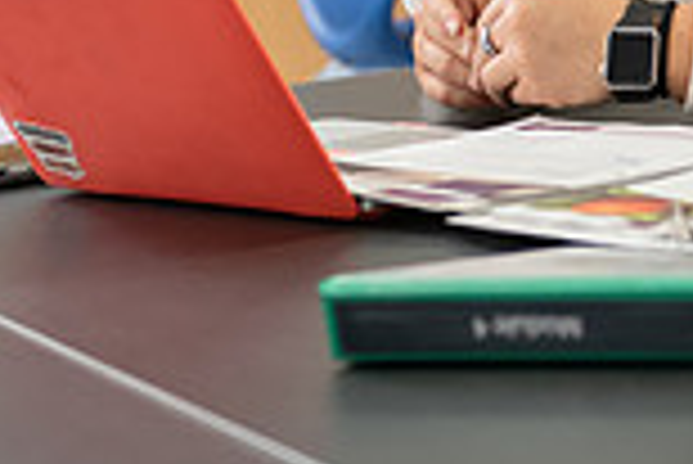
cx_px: 796
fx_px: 3988
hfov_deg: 9.8
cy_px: -241
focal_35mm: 207
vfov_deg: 6.6
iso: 1250
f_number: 3.2
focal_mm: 55
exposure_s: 1/200
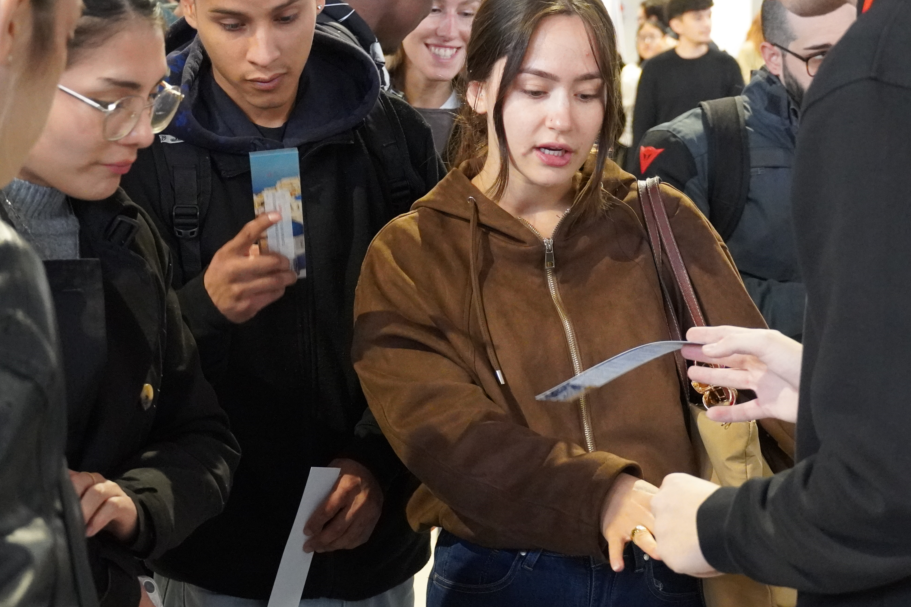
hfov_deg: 20.6
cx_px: 527
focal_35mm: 99
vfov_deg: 13.8
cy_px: 402
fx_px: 2499
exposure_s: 1/60
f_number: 5
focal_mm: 43
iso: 6400
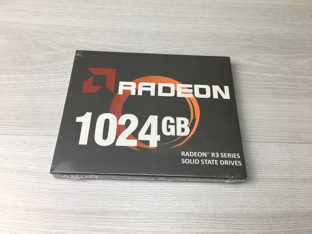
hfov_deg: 61.7
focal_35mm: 29
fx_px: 261
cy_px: 117
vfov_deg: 48.2
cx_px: 156
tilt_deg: -61.1
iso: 32
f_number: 2.2
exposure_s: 1/100
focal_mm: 4.15
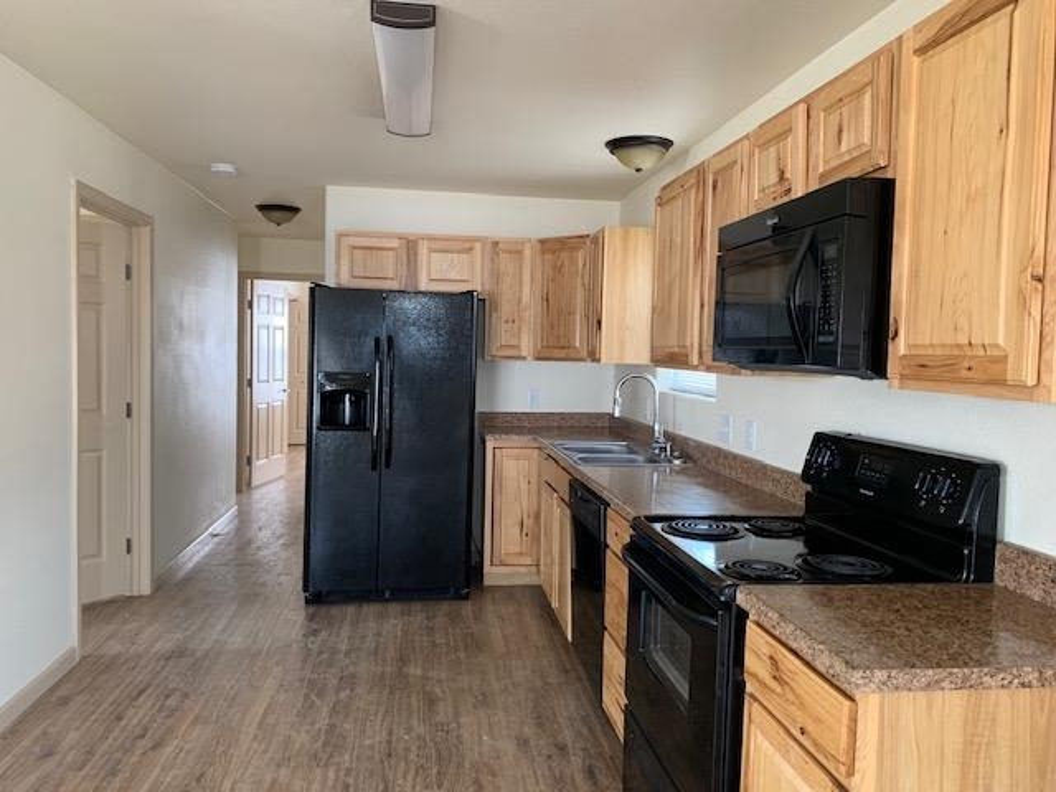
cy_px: 396
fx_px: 793
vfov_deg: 53.1
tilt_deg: -2.6
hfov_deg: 67.3
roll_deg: -2.3
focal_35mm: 26
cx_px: 528
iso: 125
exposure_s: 1/60
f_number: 1.8
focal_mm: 4.25
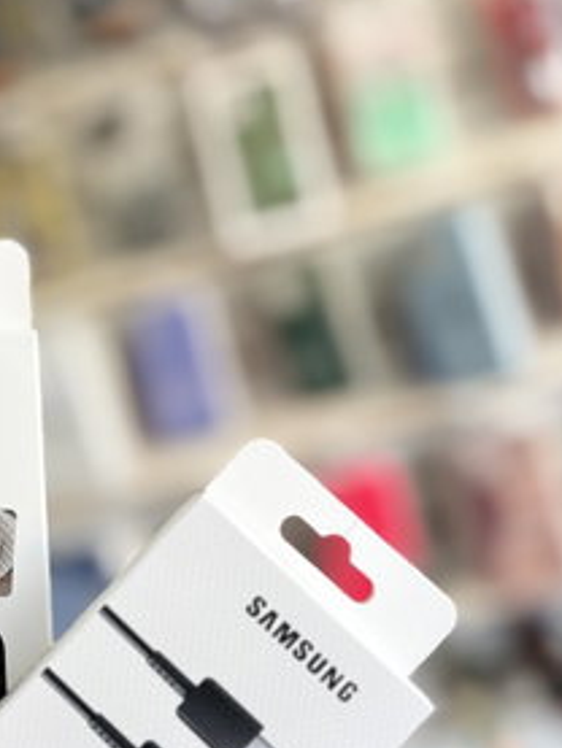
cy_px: 423
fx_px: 1082
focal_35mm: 50
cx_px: 84
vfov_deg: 38.1
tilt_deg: -0.8
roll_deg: +14.7
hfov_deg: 28.3
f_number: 1.6
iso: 50
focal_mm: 5.96
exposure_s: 1/121
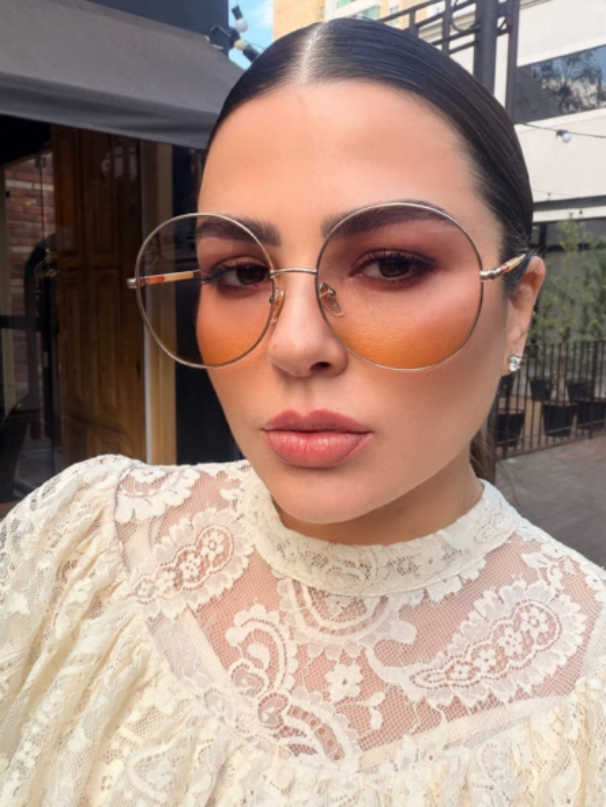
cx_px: 303
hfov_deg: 46.8
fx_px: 700
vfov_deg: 60.0
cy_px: 404
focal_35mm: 30
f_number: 1.9
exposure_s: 1/207
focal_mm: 2.71
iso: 50
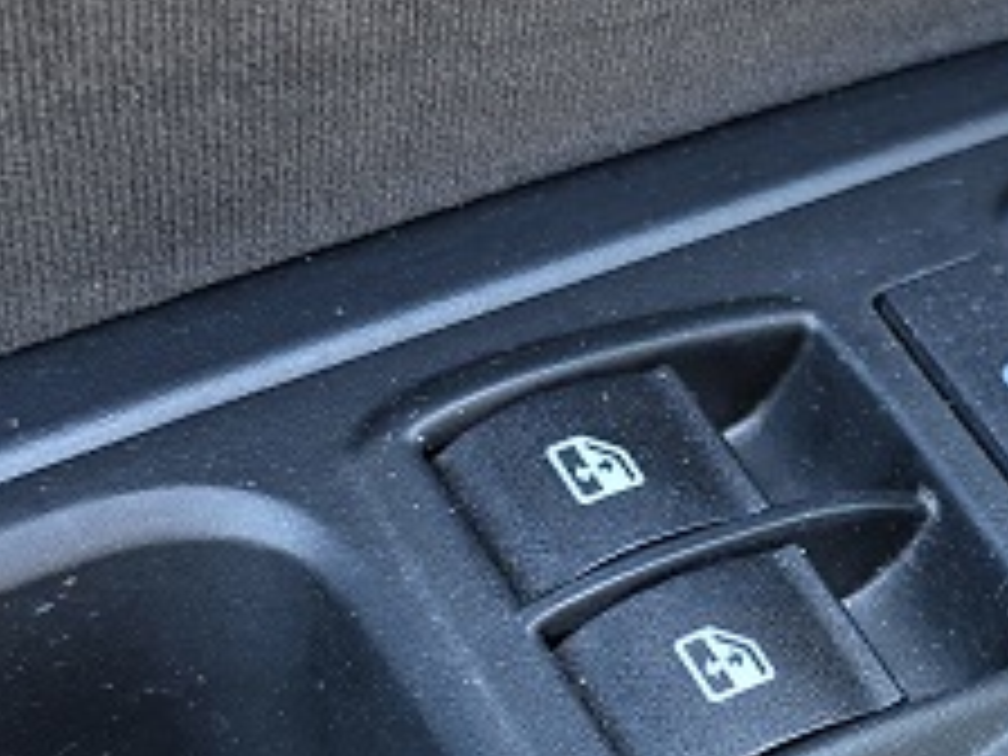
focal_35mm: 82
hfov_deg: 23.4
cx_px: 860
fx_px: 2388
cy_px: 531
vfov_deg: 17.9
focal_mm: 6.5
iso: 80
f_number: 1.4
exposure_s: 1/180
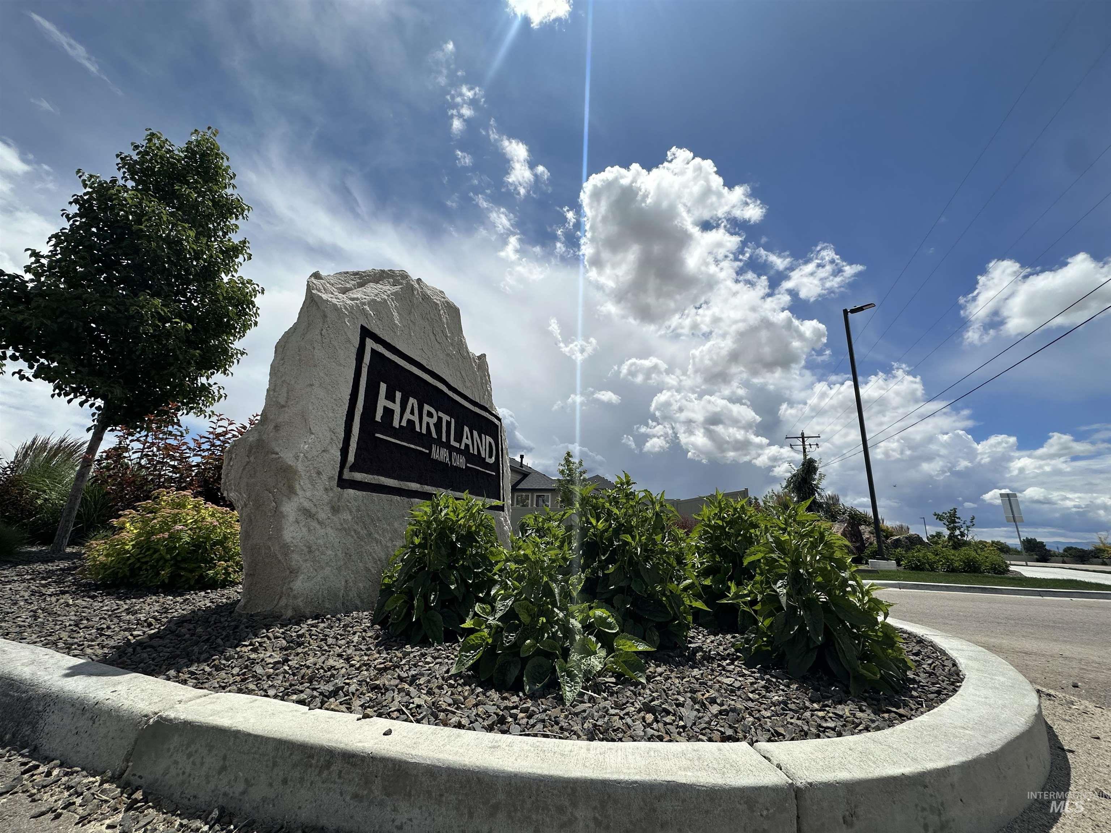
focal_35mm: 14
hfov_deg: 102.1
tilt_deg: +14.8
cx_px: 556
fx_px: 449
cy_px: 416
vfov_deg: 85.7
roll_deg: -3.1
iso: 50
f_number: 2.2
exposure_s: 1/6494
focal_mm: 2.22
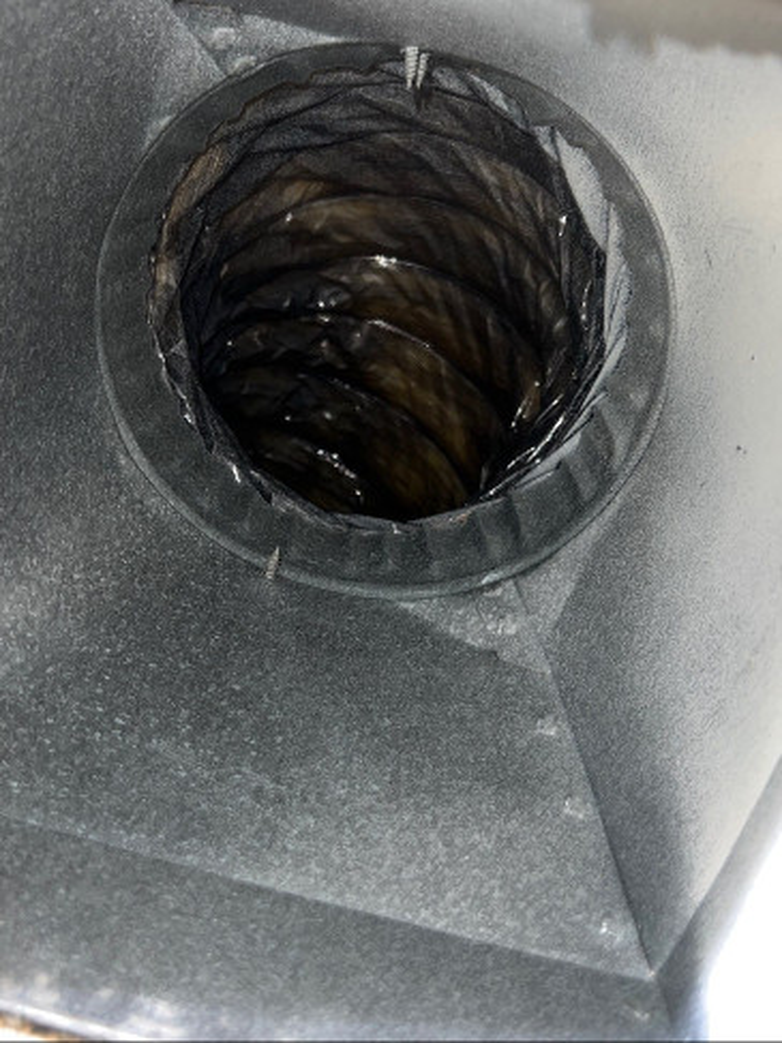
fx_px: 874
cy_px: 522
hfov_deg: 48.2
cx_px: 391
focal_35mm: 29
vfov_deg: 61.7
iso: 32
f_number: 2.2
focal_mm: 4.2
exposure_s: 1/123
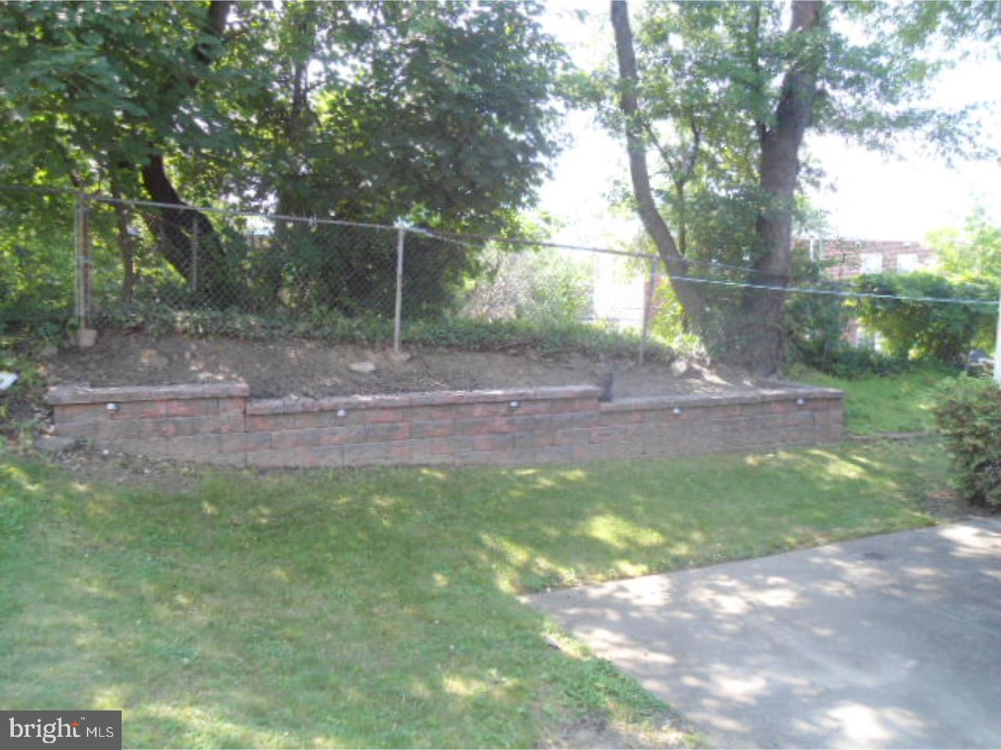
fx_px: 896
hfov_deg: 58.4
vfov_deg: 45.4
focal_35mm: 31
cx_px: 500
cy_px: 375
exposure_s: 1/250
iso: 200
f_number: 3
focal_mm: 5.6
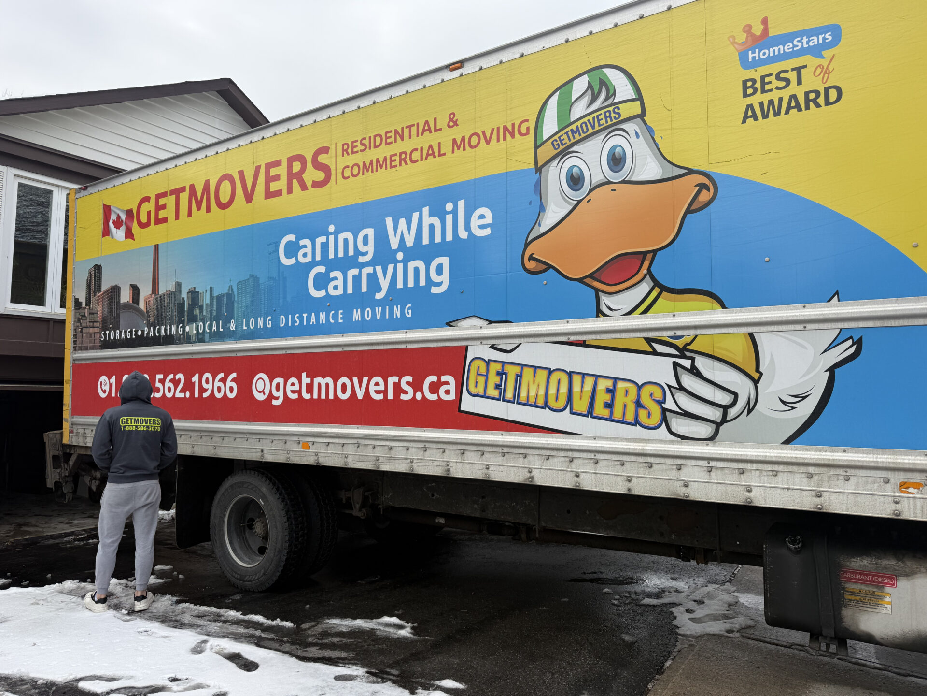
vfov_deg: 56.8
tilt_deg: +5.0
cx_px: 464
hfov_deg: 71.6
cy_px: 348
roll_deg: -1.4
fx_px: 643
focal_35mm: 24
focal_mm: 6.76
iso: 80
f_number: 1.78
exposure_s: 1/2445
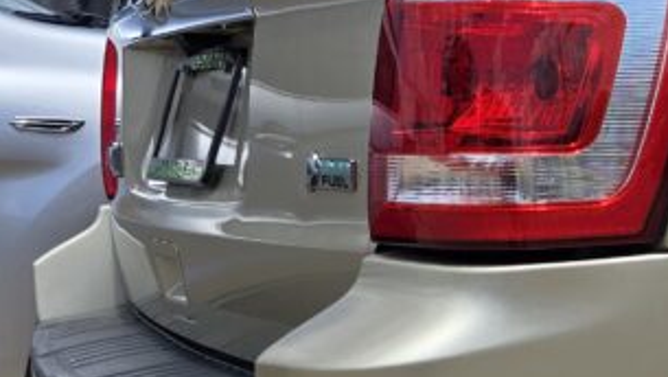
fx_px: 1489
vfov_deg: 14.4
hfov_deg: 20.8
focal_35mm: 84
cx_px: 1049
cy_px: 195
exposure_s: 1/1022
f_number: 1.7
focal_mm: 6.3
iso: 12
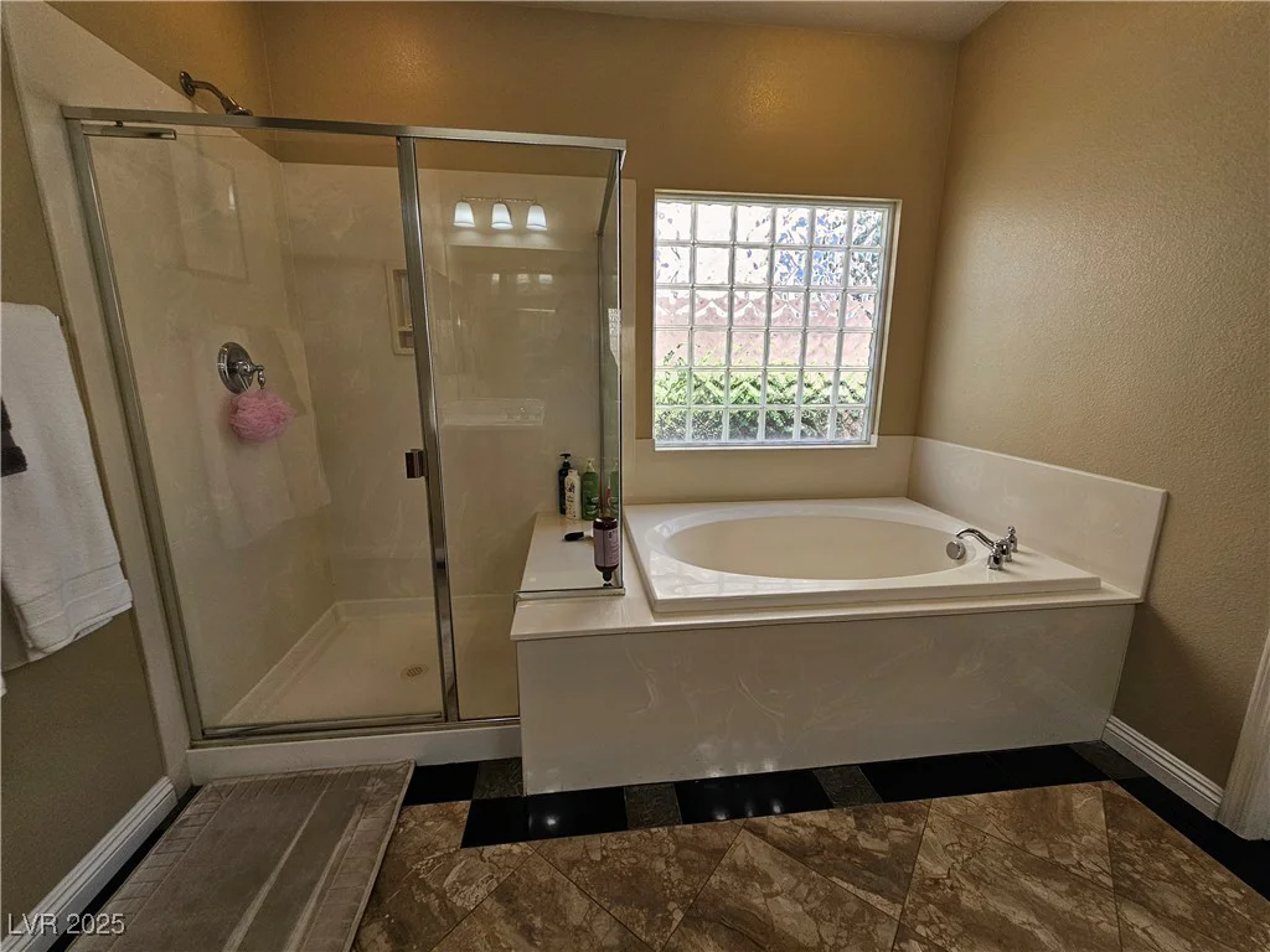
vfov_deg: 89.9
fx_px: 477
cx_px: 635
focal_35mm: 13
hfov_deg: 106.2
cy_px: 476
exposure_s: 1/120
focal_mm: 2.2
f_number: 2.2
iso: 80
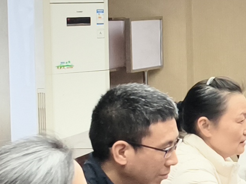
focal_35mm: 150
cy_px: 25
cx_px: 477
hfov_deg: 11.9
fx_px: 1066
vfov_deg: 9.9
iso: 149
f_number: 1.57
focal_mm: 5.6
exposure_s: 1/100
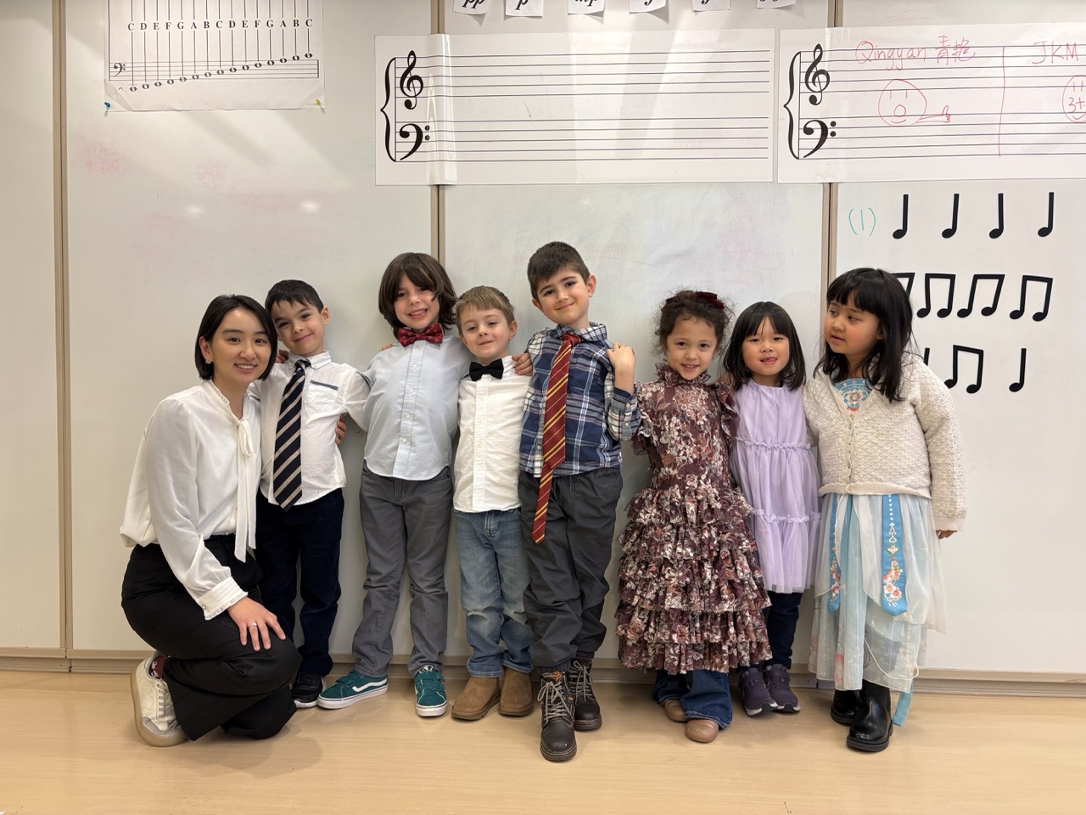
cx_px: 543
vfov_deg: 53.1
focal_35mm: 26
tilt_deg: -1.3
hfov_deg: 67.3
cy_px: 408
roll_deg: -0.5
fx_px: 816
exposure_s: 1/60
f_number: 1.6
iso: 100
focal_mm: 5.96
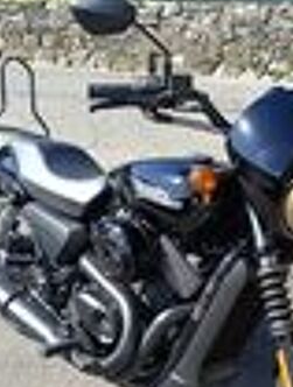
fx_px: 494
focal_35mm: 44
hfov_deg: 32.7
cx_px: 196
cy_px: 305
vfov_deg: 41.2
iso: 50
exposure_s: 1/238
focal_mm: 6.14
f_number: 1.6
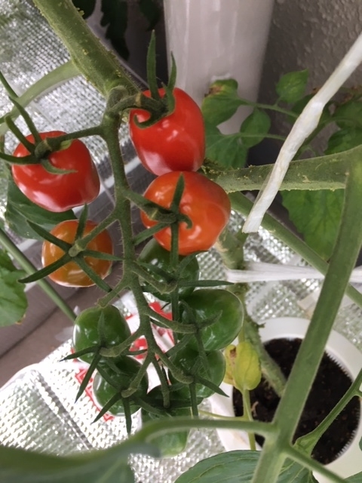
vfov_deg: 61.7
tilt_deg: -63.3
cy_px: 242
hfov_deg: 48.2
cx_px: 181
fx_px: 404
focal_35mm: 29
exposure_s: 1/30
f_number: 2.2
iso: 50
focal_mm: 4.15
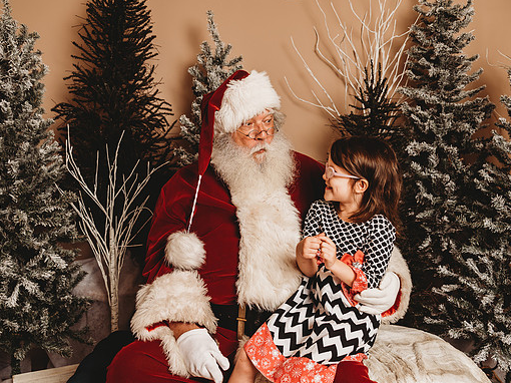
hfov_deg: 52.6
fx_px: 516
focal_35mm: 35
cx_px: 257
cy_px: 192
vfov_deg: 40.7
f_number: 4
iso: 100
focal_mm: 32
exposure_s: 1/160
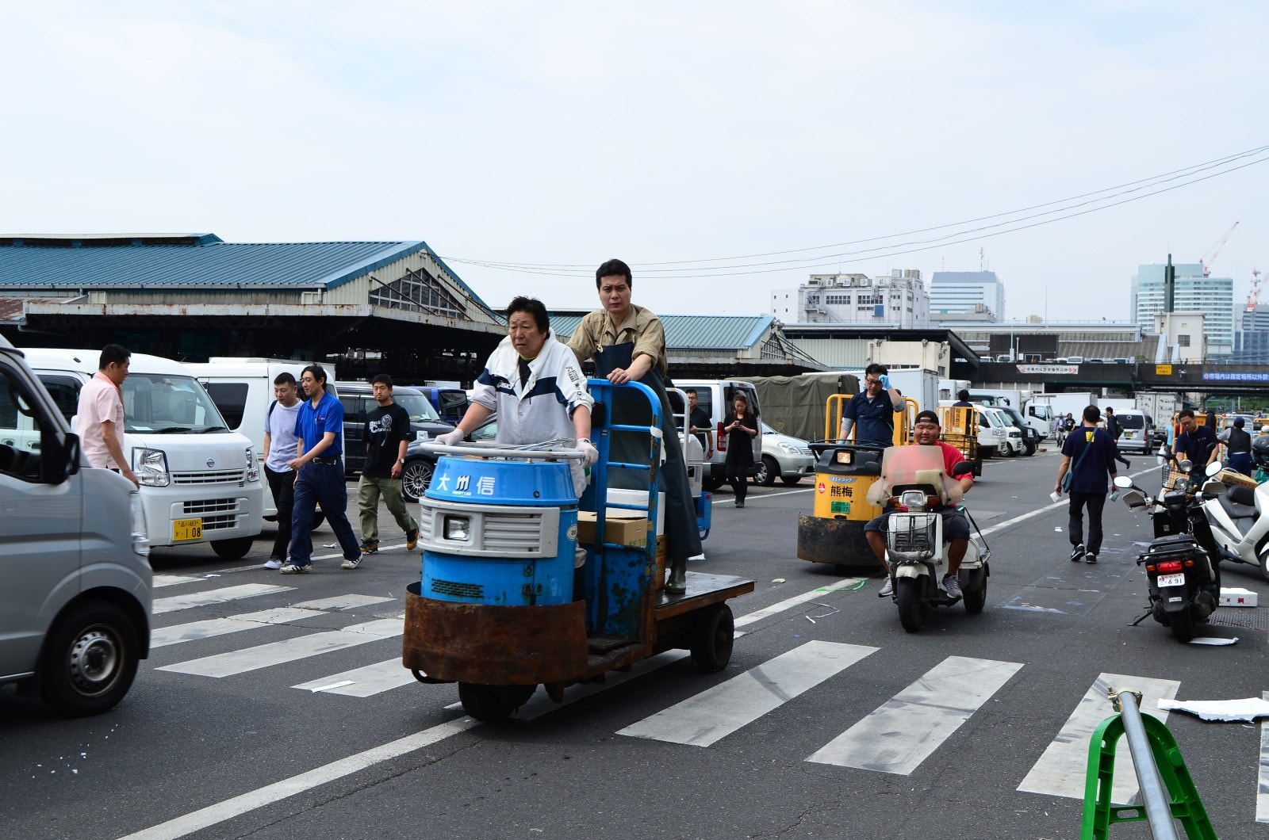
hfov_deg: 48.0
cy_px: 420
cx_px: 634
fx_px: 1425
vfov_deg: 32.9
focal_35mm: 40
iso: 100
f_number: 8
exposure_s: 1/250
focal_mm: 27
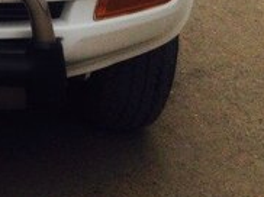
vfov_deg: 11.9
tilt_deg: -13.3
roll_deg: -0.1
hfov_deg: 15.0
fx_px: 914
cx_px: -158
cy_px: -73
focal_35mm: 120
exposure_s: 1/786
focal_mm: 4.12
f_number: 2.4
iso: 50
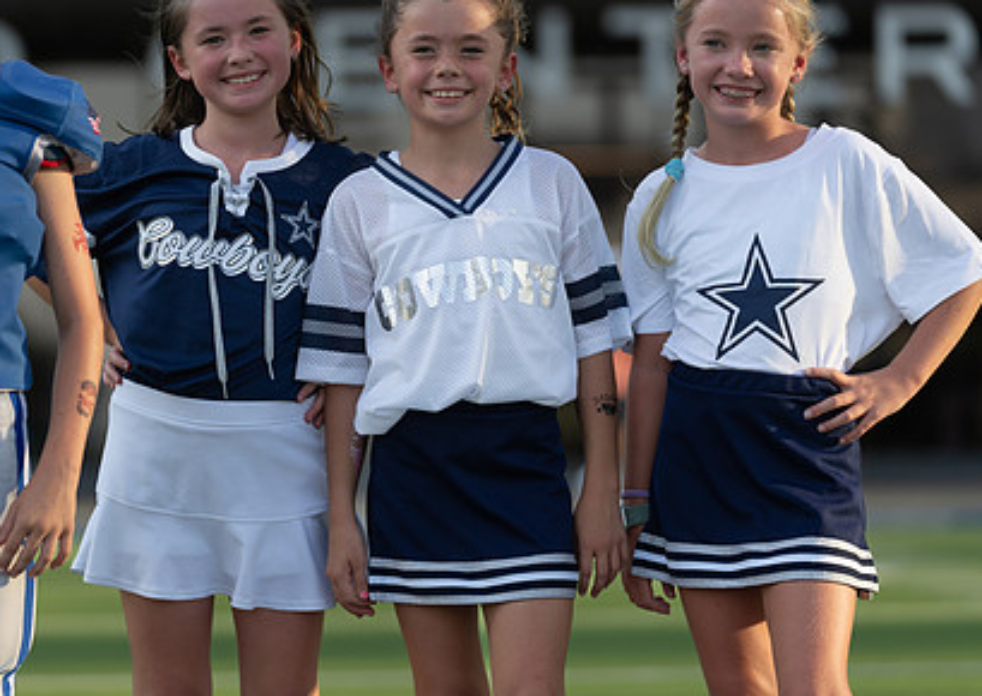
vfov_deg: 7.0
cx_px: 375
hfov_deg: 9.8
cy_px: 289
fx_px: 5731
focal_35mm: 206
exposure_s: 1/640
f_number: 2.8
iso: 100
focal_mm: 135
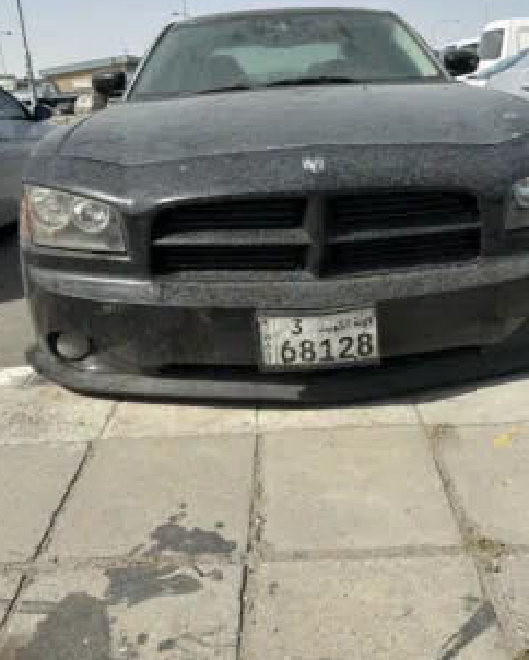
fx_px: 606
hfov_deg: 47.1
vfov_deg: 56.1
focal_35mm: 31
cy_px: 229
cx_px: 280
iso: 80
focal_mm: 6.86
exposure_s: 1/5525
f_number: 1.78
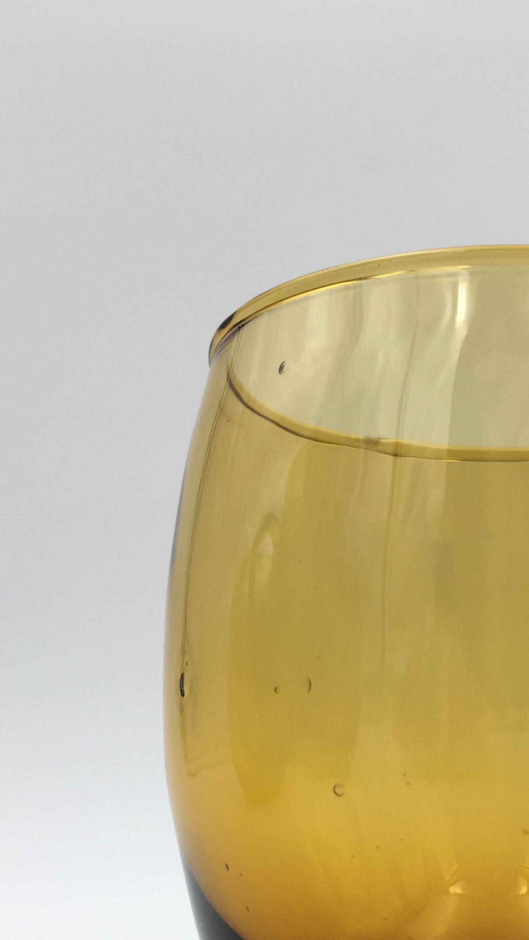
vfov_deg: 41.8
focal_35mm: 48
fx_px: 1197
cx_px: 467
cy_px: 686
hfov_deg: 24.3
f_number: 2.2
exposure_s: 1/122
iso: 25
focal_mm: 4.15
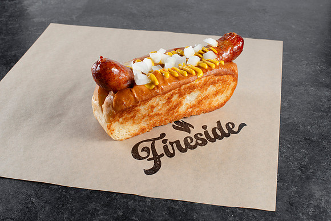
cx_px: 169
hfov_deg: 36.7
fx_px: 498
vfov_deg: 25.0
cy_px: 108
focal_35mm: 54
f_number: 13
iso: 250
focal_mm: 50
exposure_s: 1/60
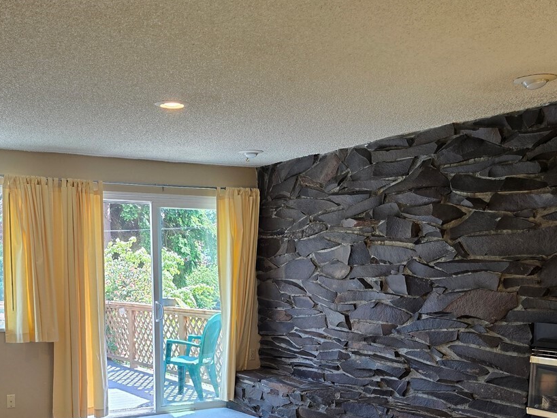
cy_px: 349
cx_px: 222
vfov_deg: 31.1
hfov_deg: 41.9
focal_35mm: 45
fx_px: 724
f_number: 1.7
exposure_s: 1/120
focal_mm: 6.3
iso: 80
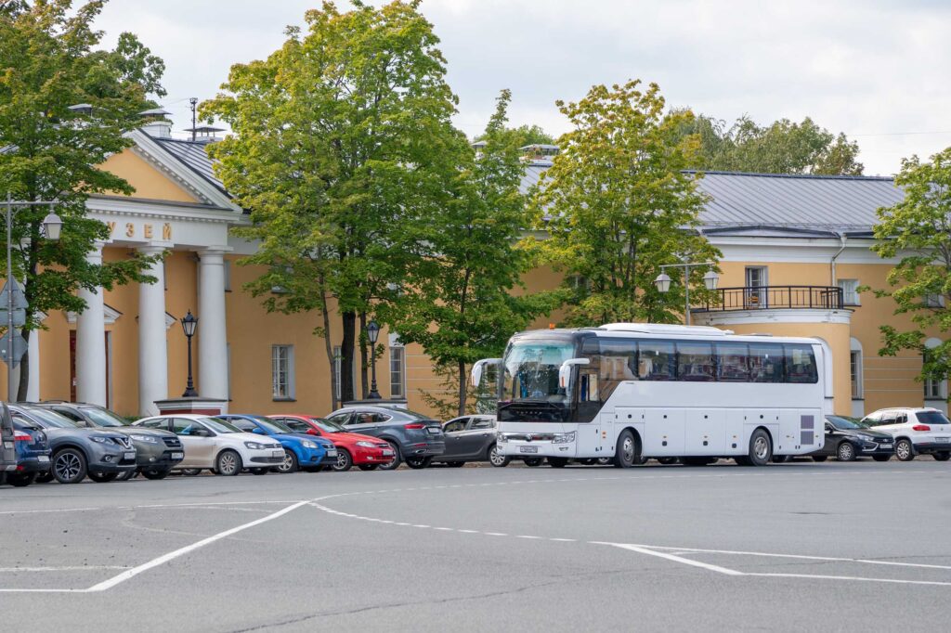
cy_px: 316
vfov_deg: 13.0
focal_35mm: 105
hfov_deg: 19.5
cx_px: 476
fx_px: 2773
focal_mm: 70
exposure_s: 1/200
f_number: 5
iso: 100
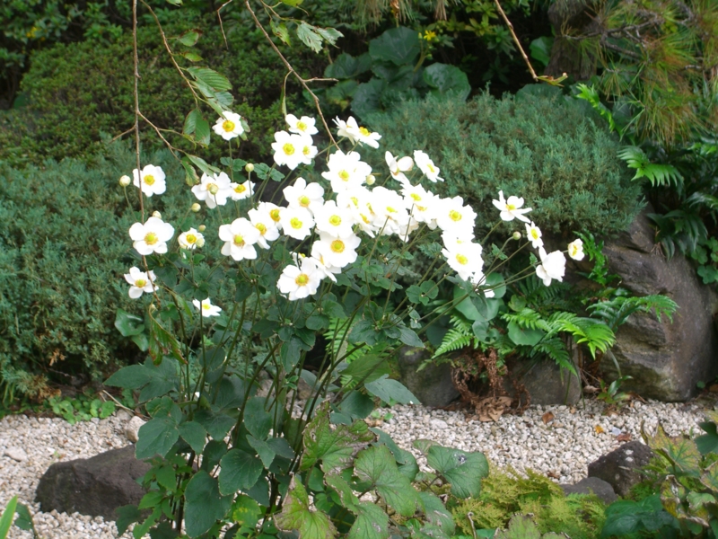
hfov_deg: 24.4
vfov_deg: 18.4
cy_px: 270
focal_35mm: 80
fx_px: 1659
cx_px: 359
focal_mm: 16.6
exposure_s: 1/100
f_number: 4.4
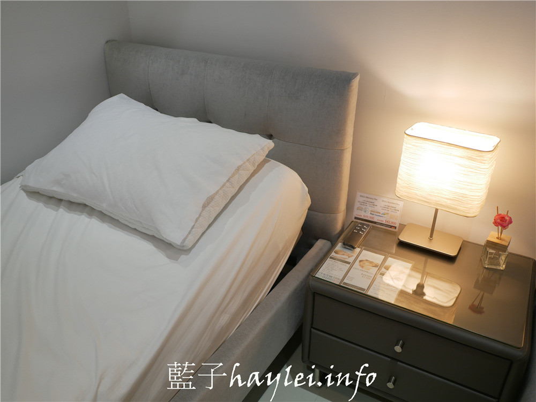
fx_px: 465
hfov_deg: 60.0
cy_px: 201
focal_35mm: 30
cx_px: 268
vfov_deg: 46.8
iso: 200
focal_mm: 15
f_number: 1.7
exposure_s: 1/125
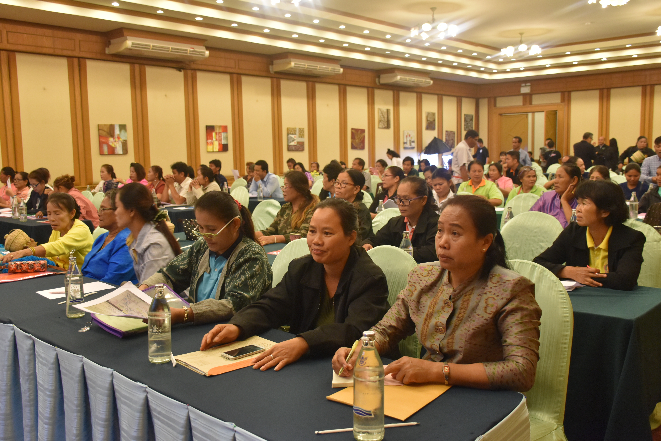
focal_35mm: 34
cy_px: 217
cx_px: 332
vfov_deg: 38.9
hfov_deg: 55.8
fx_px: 624
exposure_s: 1/60
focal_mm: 22
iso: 1000
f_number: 3.5
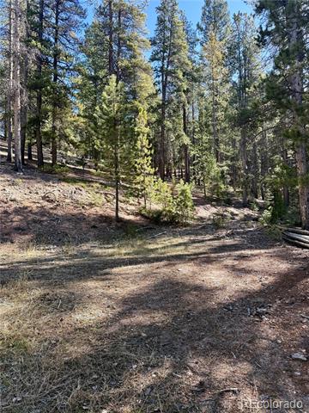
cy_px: 206
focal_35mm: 24
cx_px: 154
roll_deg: +0.1
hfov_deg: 56.8
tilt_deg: +2.5
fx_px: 286
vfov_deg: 71.6
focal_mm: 6.76
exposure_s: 1/514
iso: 100
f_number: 1.78
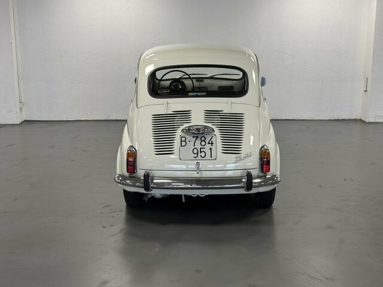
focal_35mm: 48
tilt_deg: -12.2
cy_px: 144
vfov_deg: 30.3
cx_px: 192
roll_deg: -0.4
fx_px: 531
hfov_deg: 39.7
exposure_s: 1/93
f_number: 1.78
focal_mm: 6.86
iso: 125
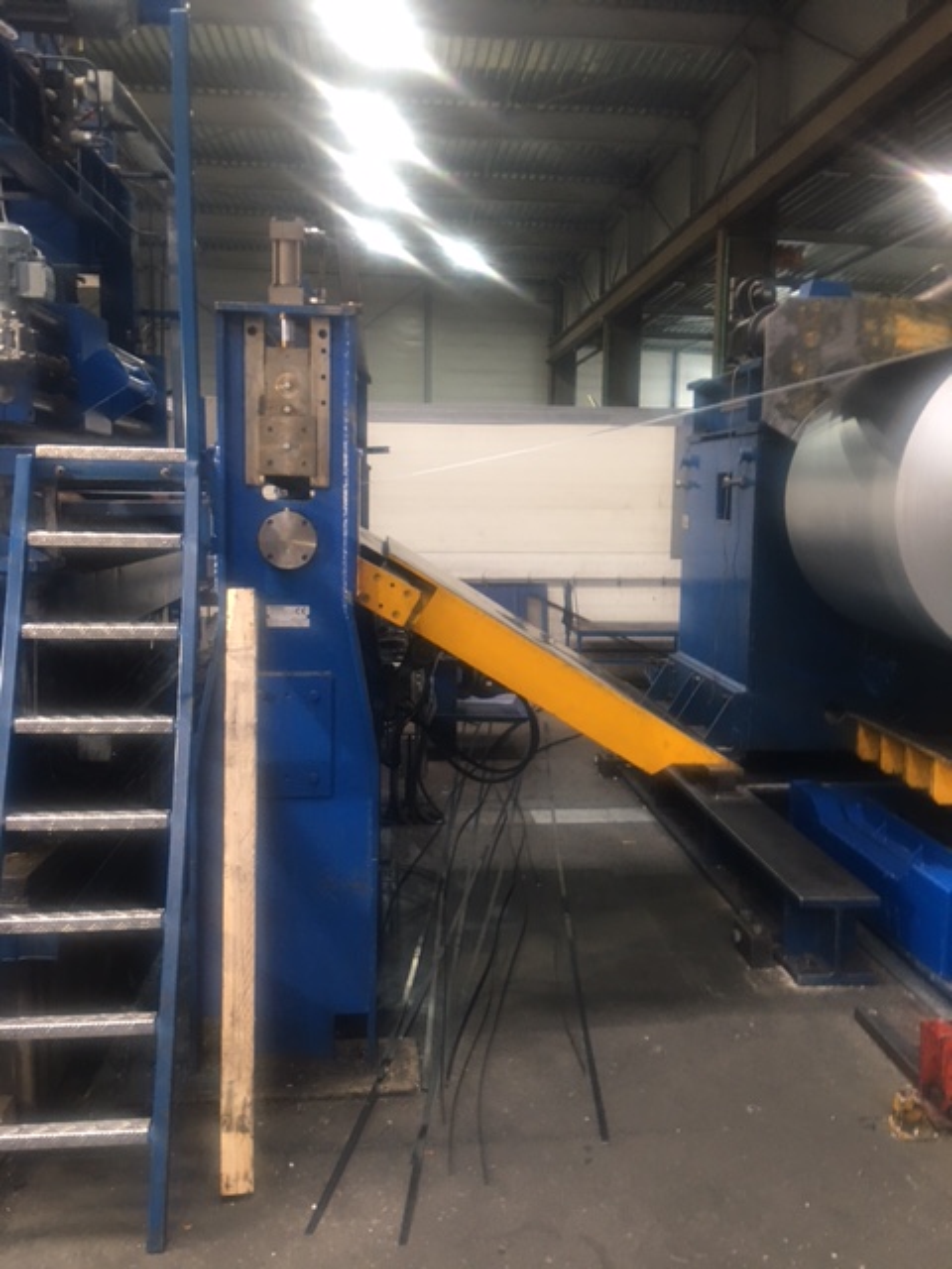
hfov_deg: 48.2
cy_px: 634
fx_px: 1063
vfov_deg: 61.7
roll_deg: -0.8
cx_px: 476
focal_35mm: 29
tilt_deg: -5.4
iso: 50
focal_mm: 4.15
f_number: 2.2
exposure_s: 1/17
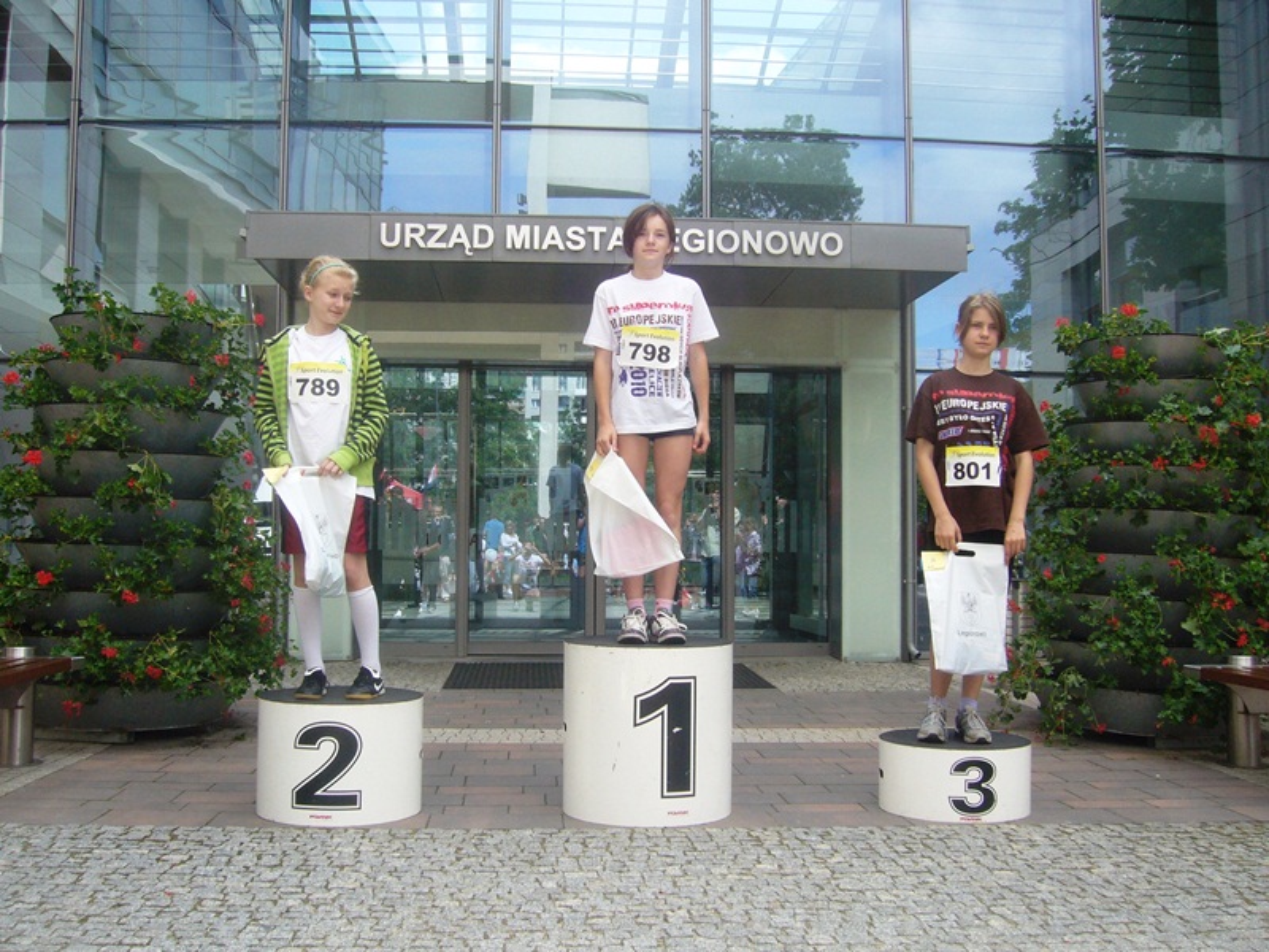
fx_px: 1283
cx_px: 634
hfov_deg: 52.6
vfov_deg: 40.7
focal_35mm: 35
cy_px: 476
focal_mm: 5.8
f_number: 5.6
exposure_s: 1/160
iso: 100
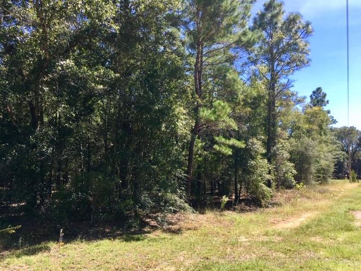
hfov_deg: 61.7
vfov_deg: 48.2
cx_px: 180
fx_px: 302
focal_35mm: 29
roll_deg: +0.9
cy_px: 136
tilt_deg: +5.1
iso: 25
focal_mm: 4.15
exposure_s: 1/663
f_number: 2.2
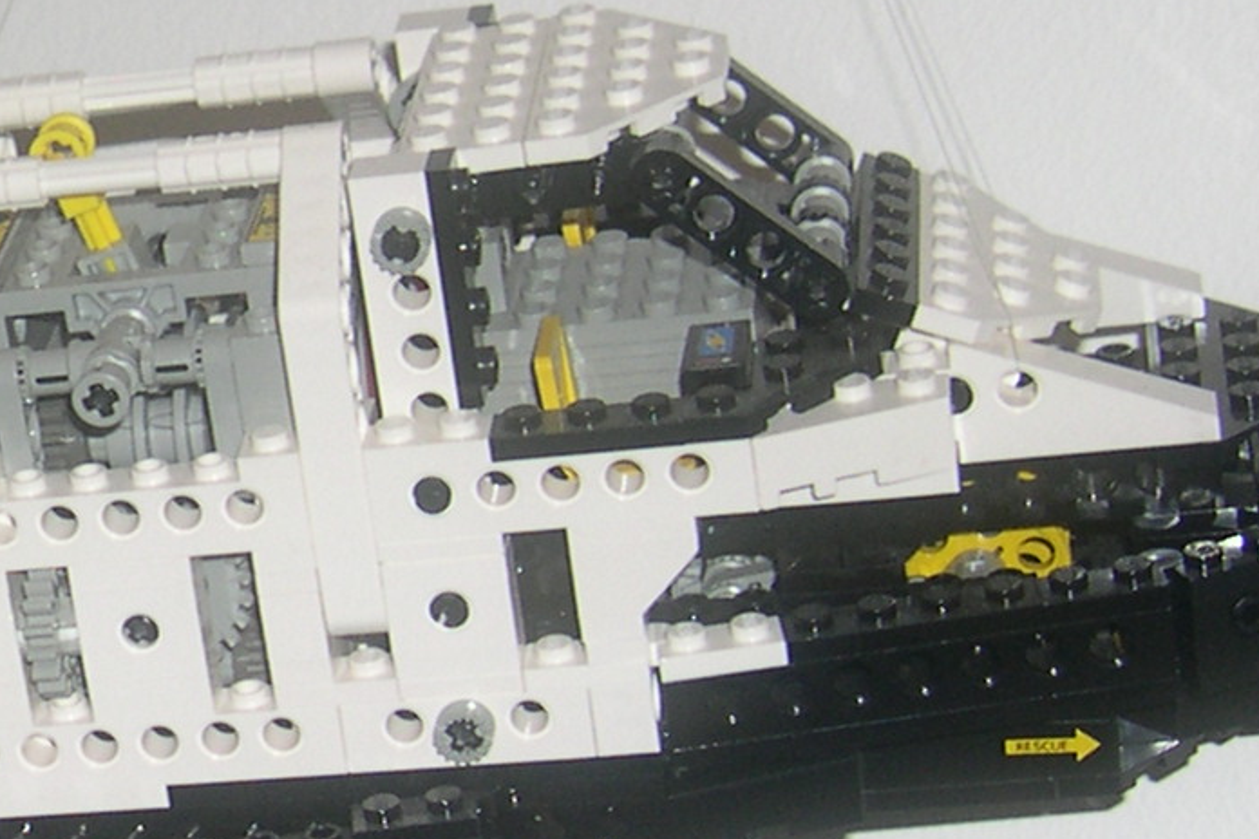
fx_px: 4511
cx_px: -479
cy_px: 394
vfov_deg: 10.6
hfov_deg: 15.0
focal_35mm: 129
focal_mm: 8
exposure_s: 1/60
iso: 100
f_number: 2.8
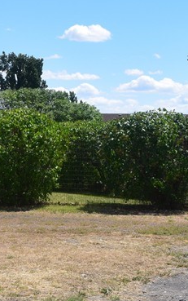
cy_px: 133
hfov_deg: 11.6
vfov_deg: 19.3
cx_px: -90
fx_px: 884
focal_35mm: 108
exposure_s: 1/500
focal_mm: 24
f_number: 11
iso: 280
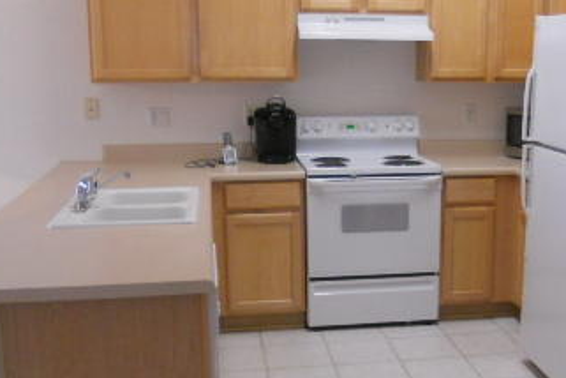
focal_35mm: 56
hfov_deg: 35.3
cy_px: 224
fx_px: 880
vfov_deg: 24.2
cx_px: 370
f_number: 3.2
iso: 400
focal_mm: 4.9
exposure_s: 1/40
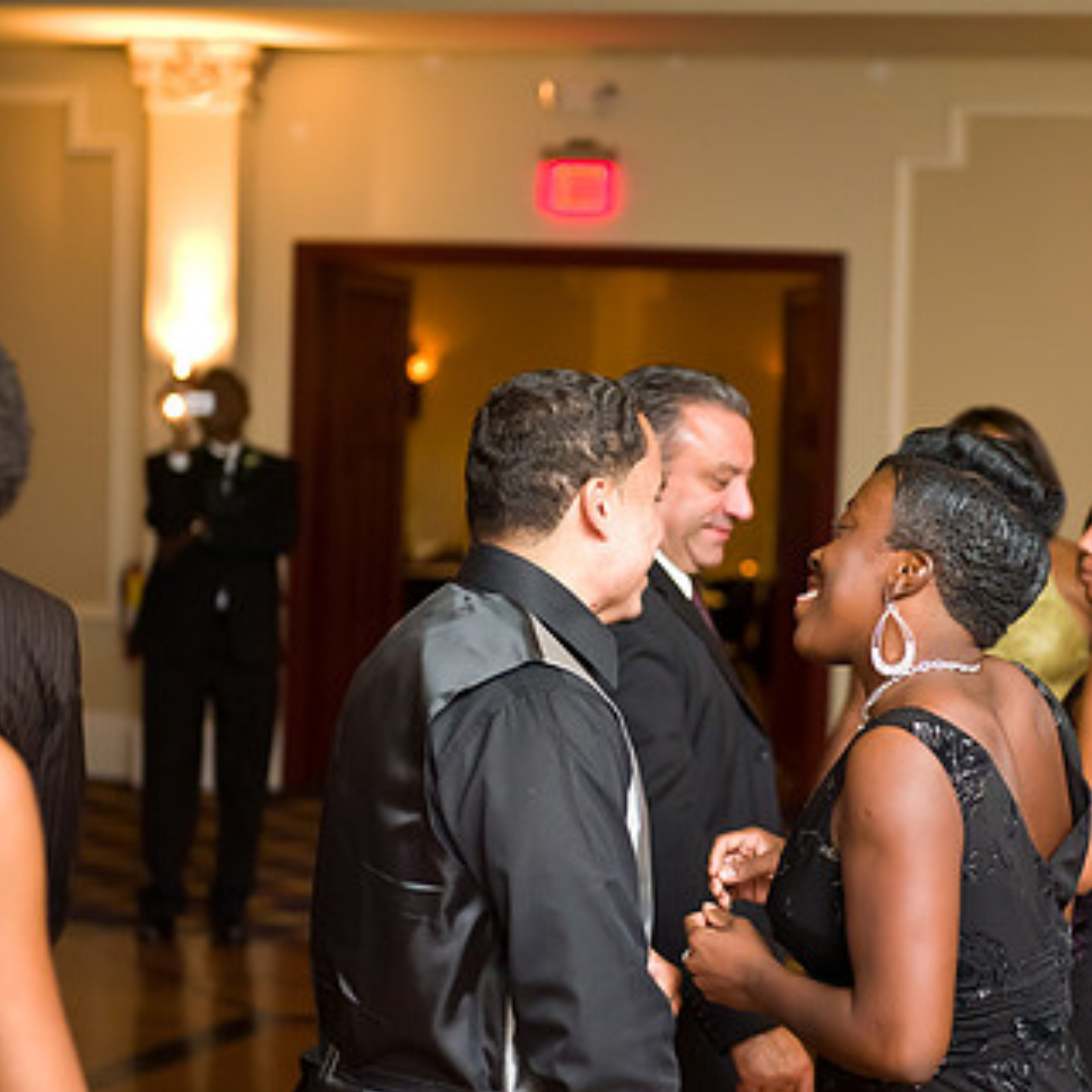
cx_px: 824
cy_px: 593
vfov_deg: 18.3
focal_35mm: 95
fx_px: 3391
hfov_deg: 18.2
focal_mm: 62
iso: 3200
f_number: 3.2
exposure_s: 1/125
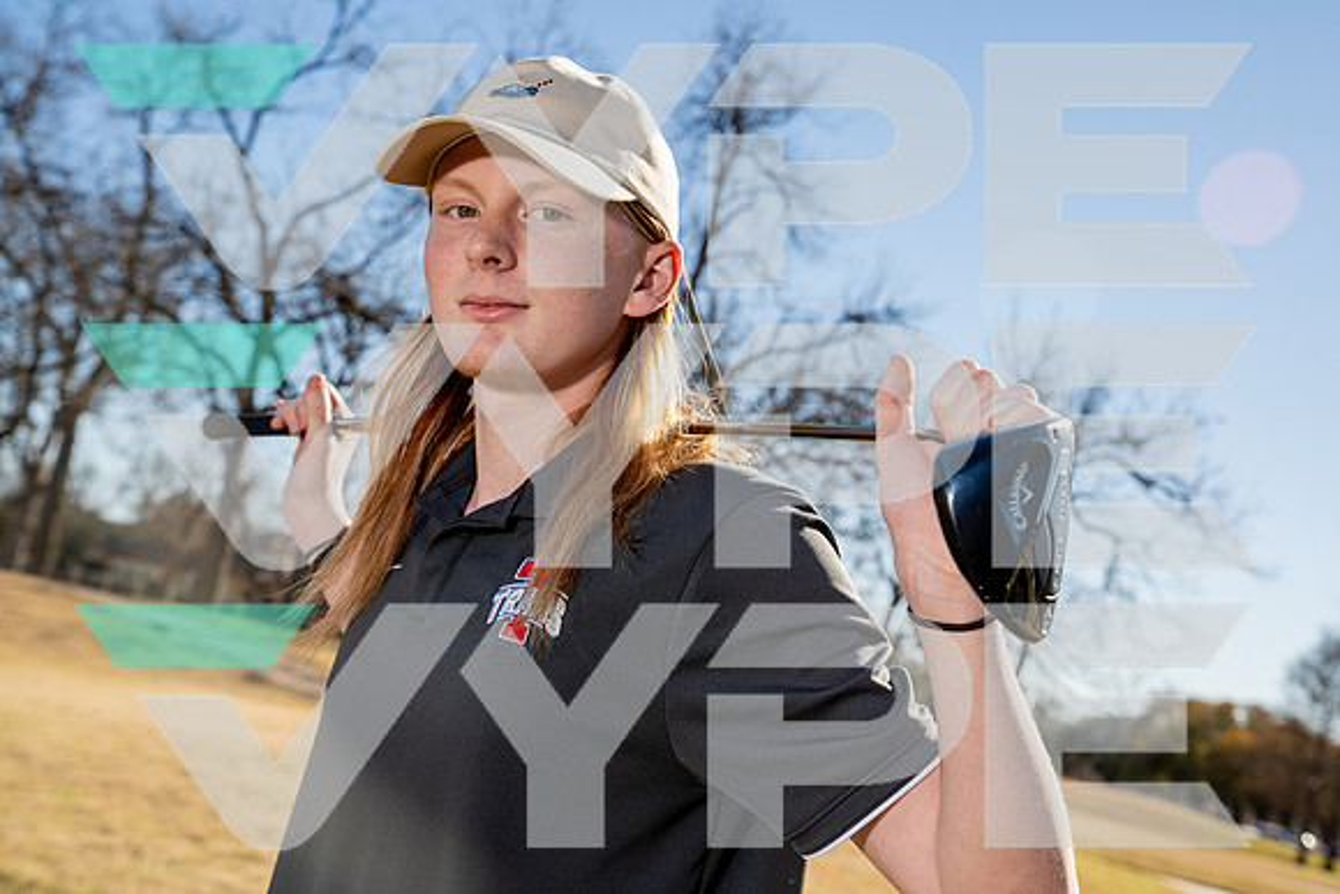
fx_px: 1936
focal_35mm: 52
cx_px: 670
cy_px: 447
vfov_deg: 26.0
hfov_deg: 38.2
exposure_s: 1/250
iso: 100
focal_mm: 52
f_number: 6.3
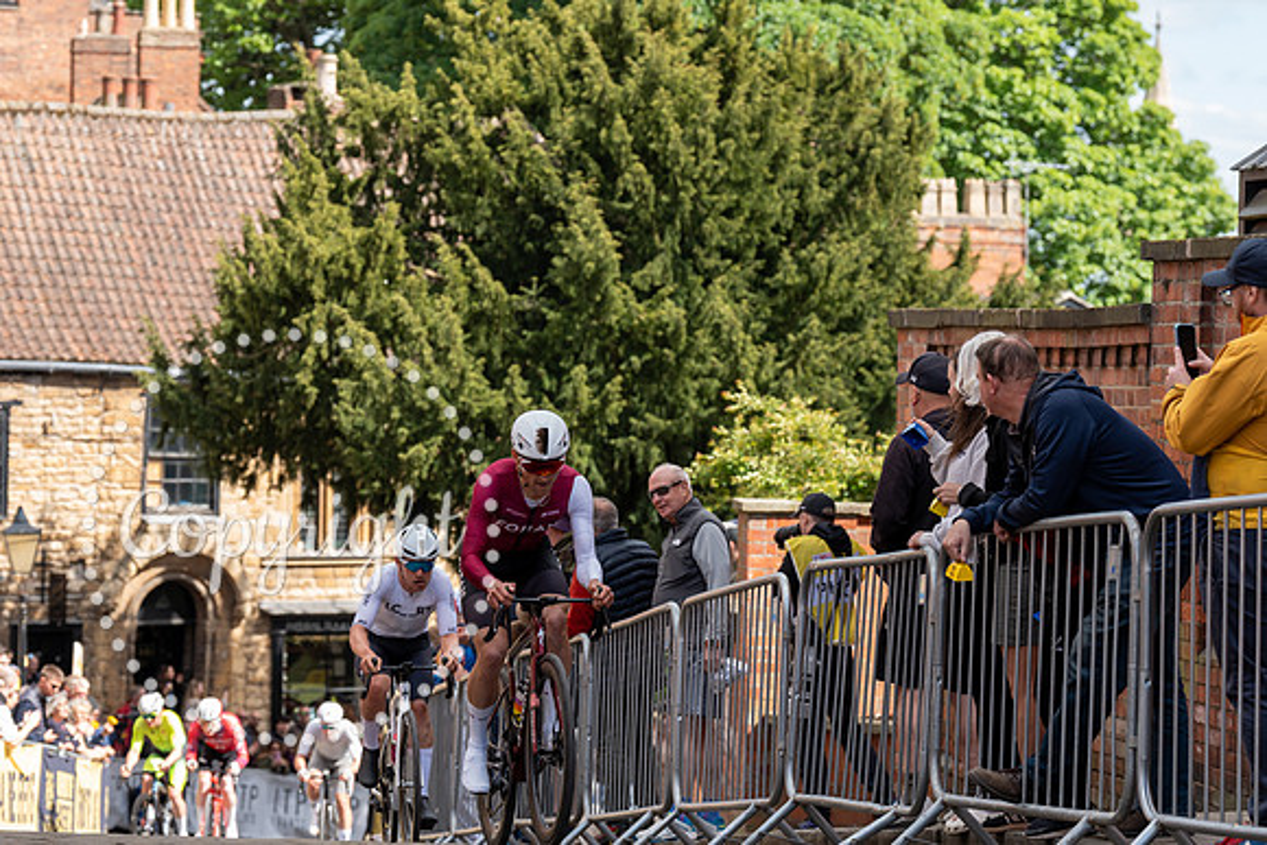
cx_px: 548
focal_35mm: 129
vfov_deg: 10.6
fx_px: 4546
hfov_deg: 15.9
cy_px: 372
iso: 640
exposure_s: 1/1000
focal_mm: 113
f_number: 5
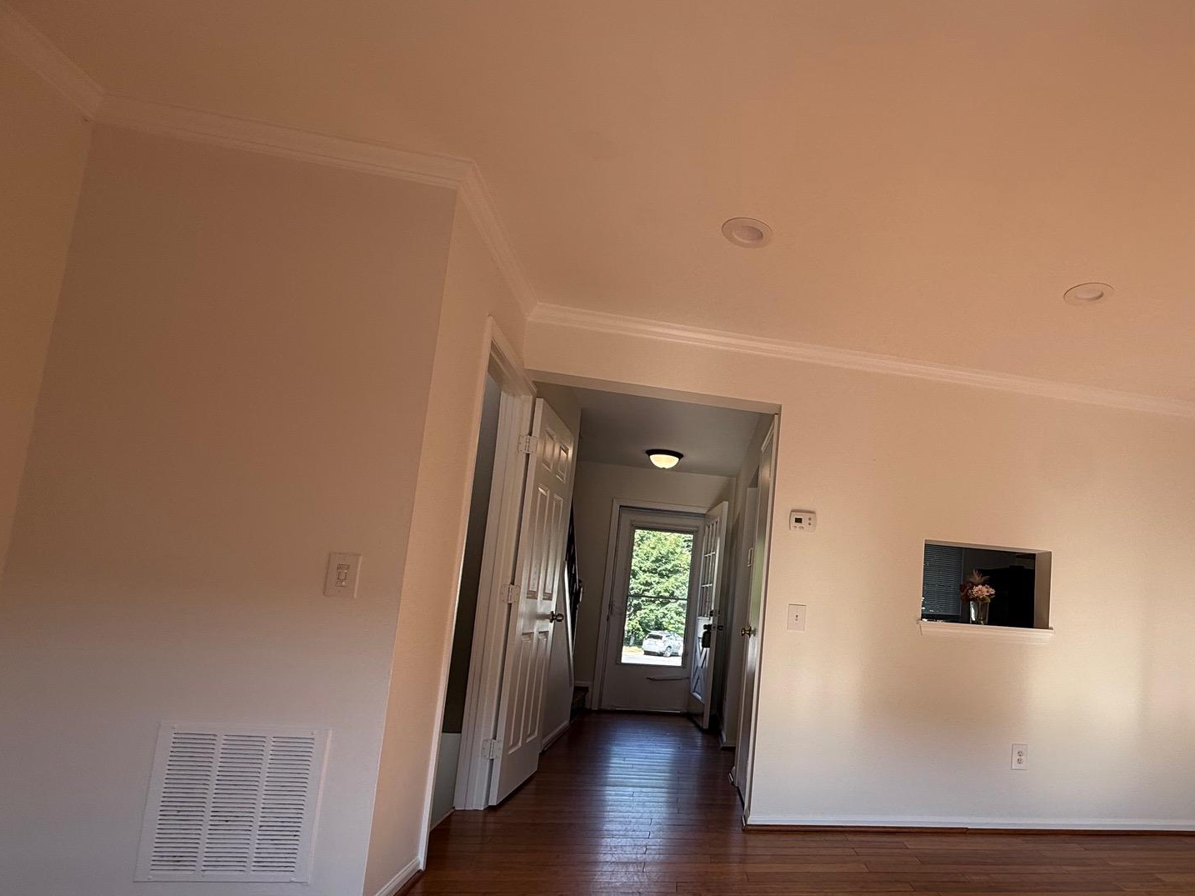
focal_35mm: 20
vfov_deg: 65.2
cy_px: 550
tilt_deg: +5.9
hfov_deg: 78.3
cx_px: 822
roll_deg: -4.4
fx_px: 690
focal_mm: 2.22
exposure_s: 1/155
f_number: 2.2
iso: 50
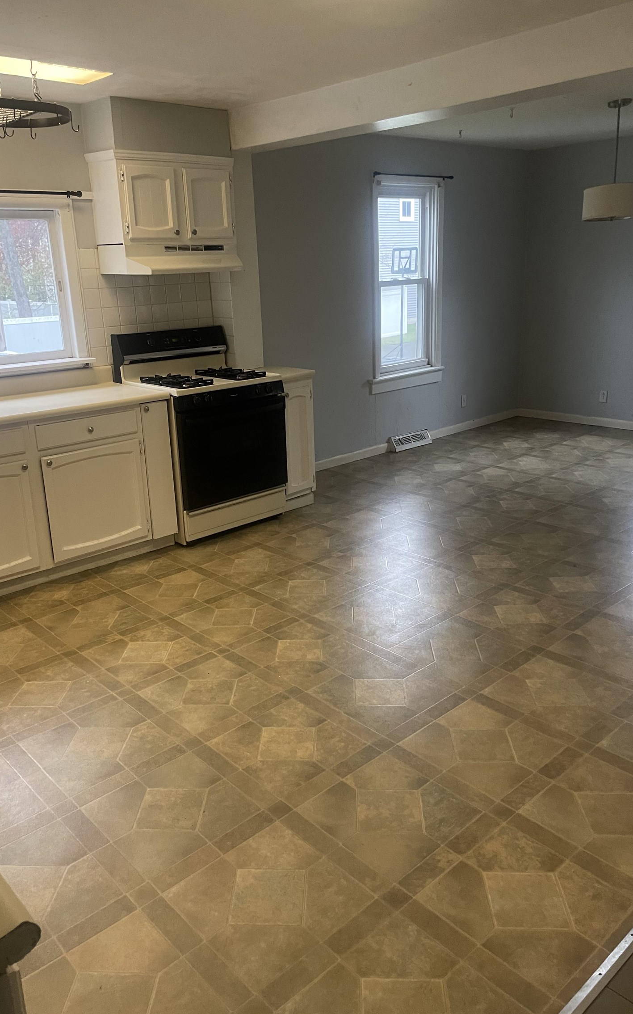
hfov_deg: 44.5
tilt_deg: -16.1
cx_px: 311
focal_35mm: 28
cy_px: 505
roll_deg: +2.5
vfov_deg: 66.5
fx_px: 773
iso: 320
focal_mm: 4.2
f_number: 1.6
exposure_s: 1/60
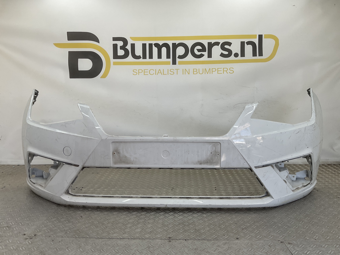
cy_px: 128
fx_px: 285
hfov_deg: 61.7
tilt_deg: -7.9
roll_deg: -1.0
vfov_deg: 48.2
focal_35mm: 29
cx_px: 170
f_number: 1.8
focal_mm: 3
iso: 16
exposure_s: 1/202
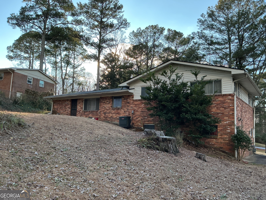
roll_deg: -1.4
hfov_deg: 61.7
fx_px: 223
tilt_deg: +8.4
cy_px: 100
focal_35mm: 29
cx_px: 133
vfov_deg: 48.2
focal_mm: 3
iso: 25
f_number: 1.8
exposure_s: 1/262
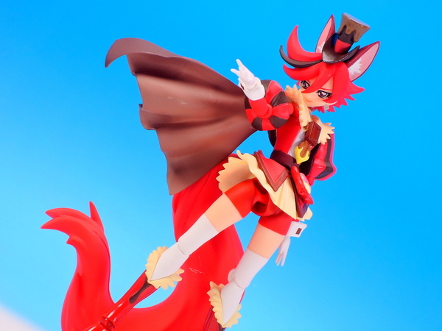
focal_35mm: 105
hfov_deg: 18.7
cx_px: 221
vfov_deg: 14.1
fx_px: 1341
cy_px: 166
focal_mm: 22.4
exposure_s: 1/1.6
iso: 80
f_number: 6.5
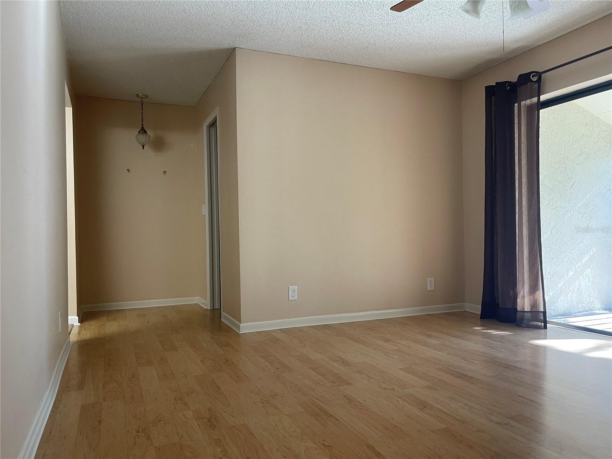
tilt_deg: -0.5
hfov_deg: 69.4
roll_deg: +0.9
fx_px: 442
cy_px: 230
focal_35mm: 25
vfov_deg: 54.9
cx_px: 306
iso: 100
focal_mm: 5.1
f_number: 1.6
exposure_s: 1/60
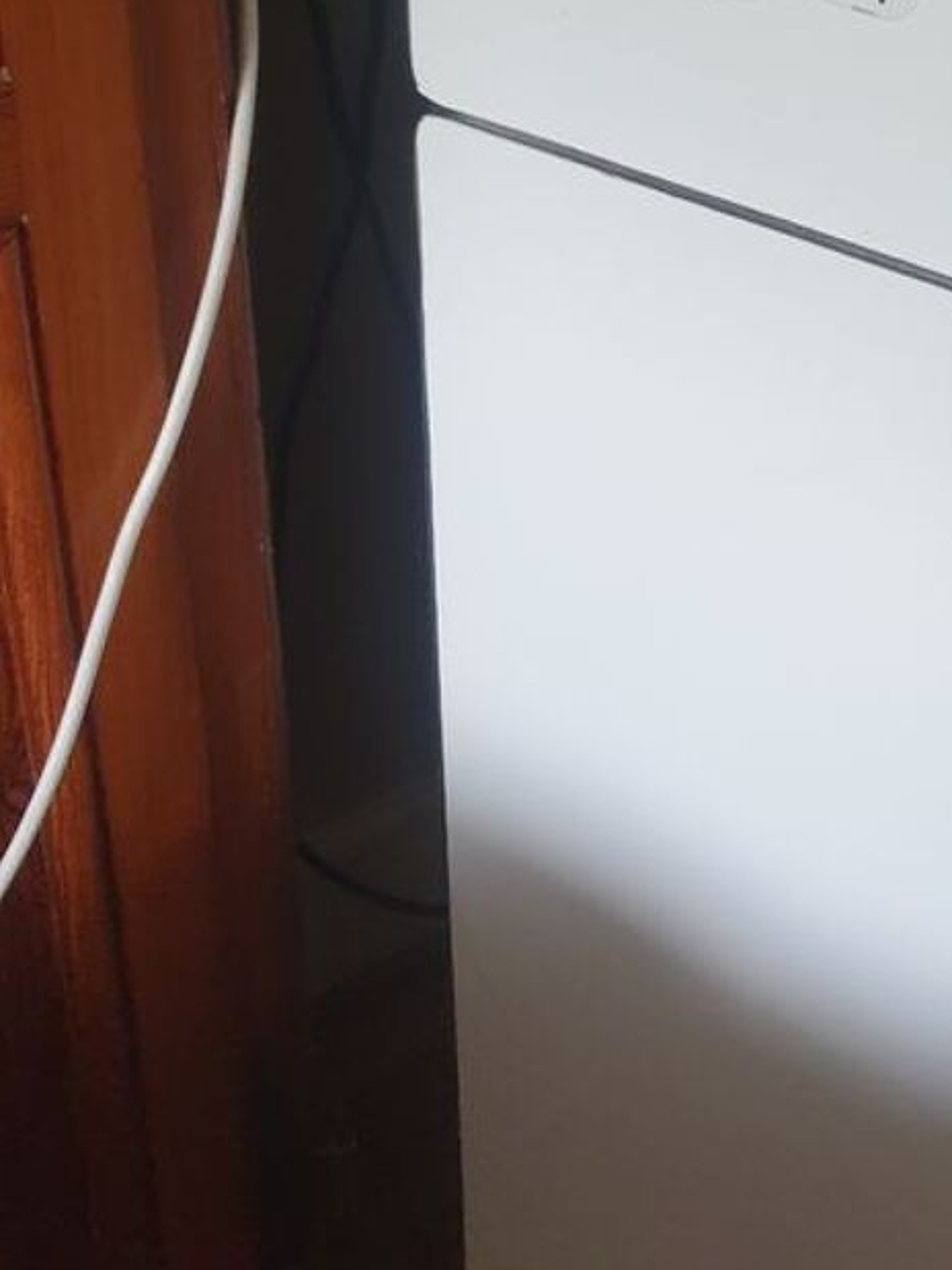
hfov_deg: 24.5
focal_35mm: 56
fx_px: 2054
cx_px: 1024
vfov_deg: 31.9
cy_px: 19
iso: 250
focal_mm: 4.3
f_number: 1.5
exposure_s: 1/50
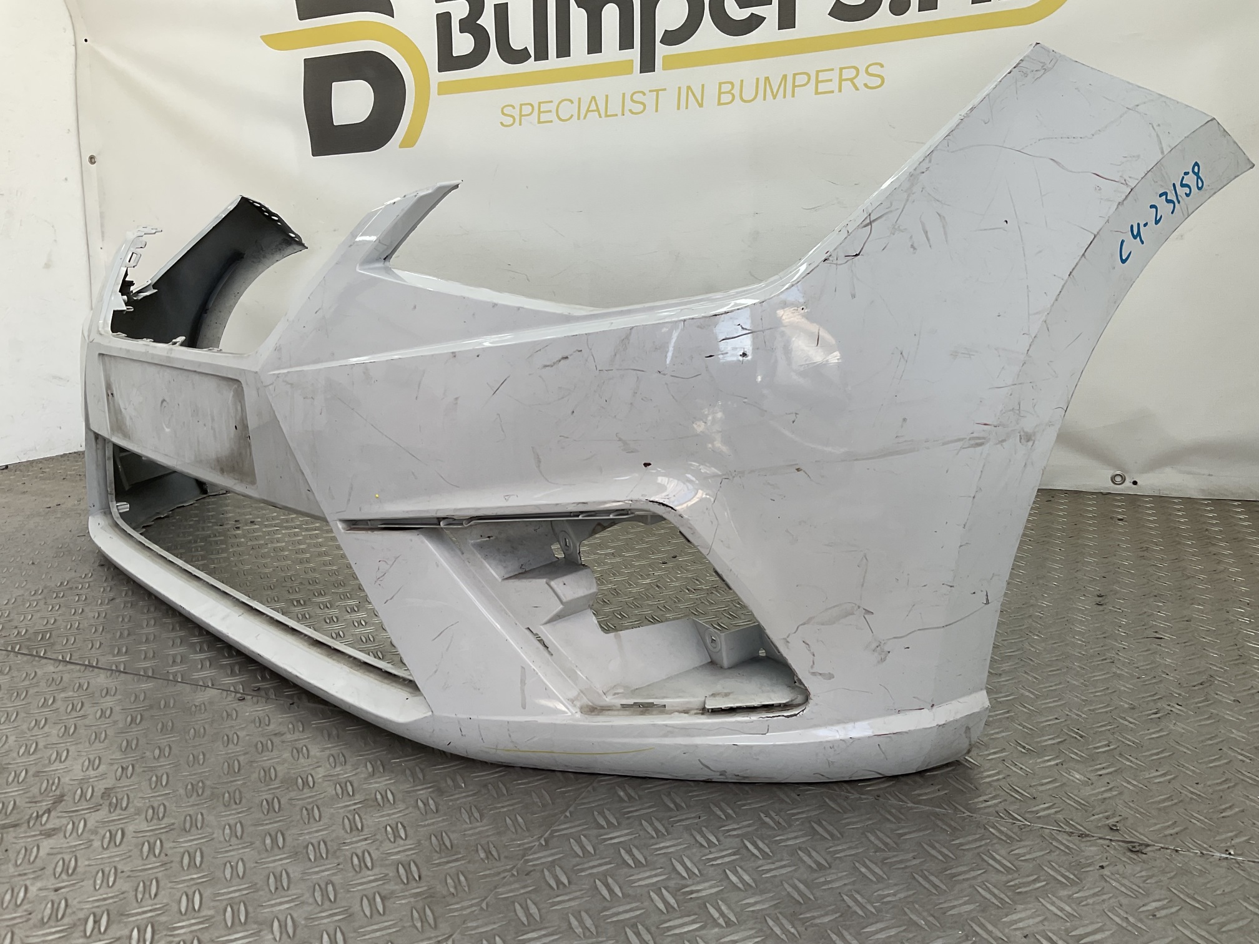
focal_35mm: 29
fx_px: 1055
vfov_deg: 48.2
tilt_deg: -14.2
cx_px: 630
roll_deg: +0.4
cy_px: 472
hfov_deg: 61.7
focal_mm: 3
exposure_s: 1/162
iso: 16
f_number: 1.8
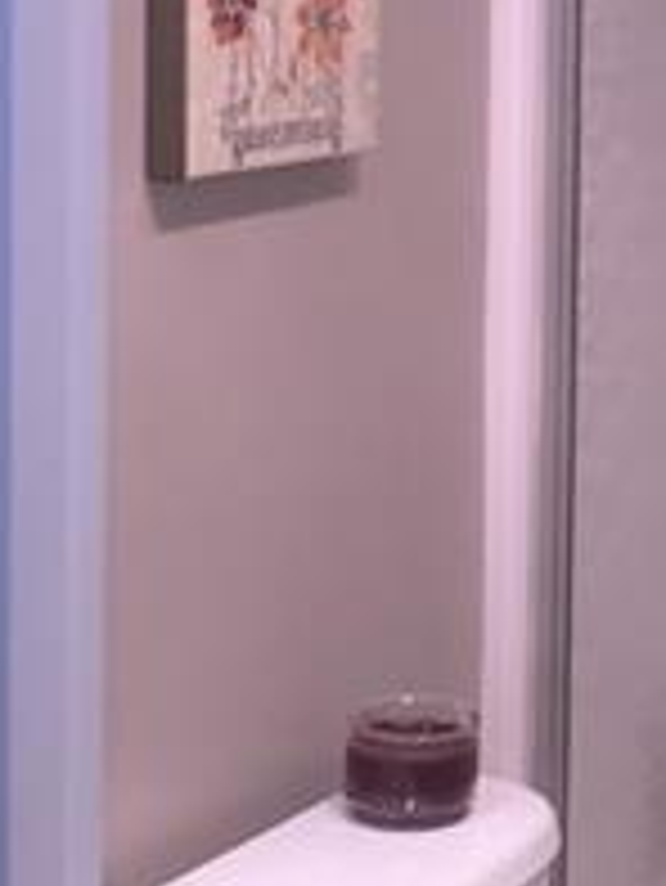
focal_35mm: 113
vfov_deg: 17.2
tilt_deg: -5.3
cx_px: 1030
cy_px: 99
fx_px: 2896
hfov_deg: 12.4
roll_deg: -2.1
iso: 32
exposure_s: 1/40
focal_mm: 4.15
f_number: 2.2
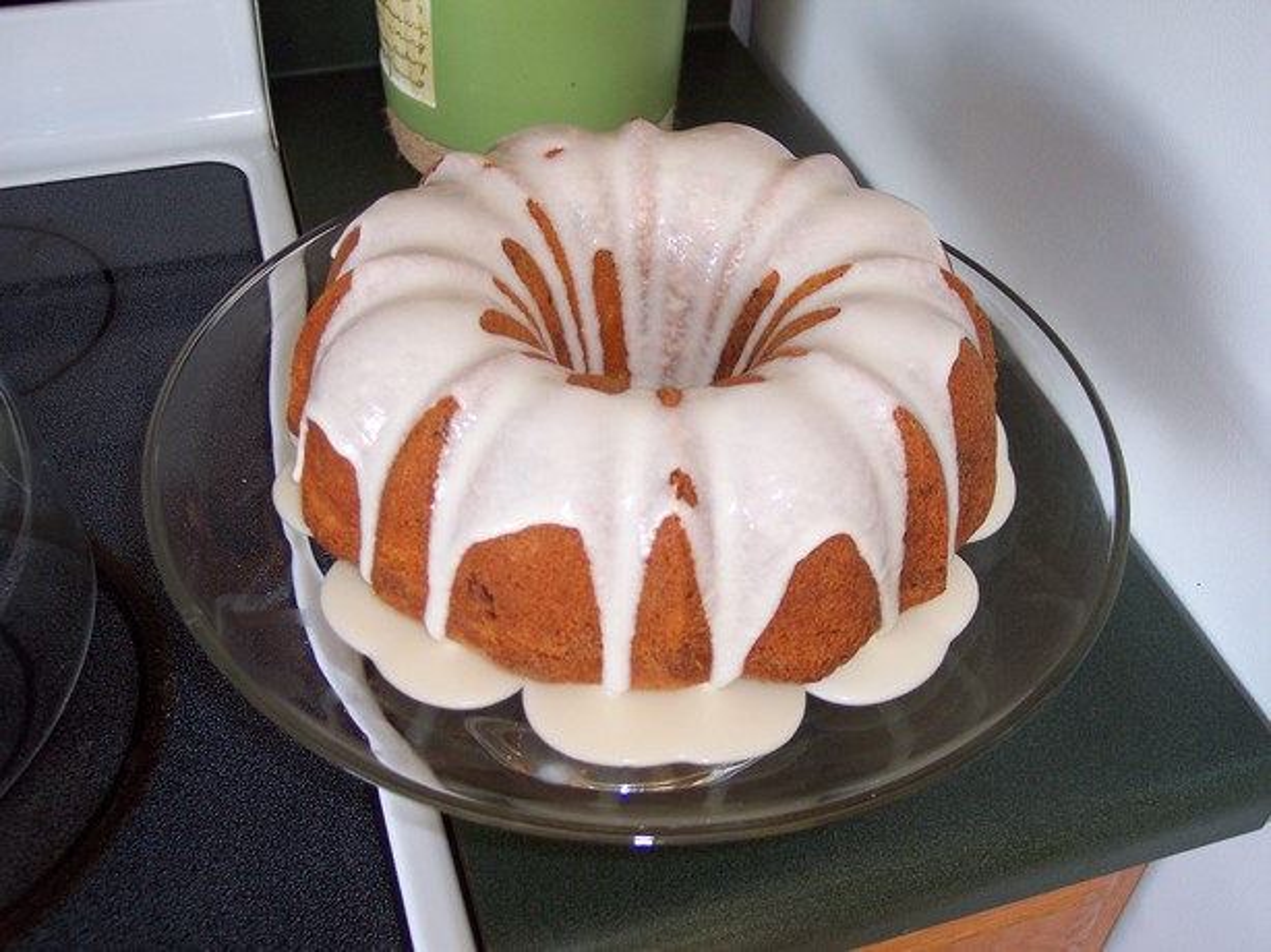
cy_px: 476
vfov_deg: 37.7
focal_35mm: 38
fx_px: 1395
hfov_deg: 49.0
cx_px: 636
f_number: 2.8
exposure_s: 1/45
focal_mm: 8
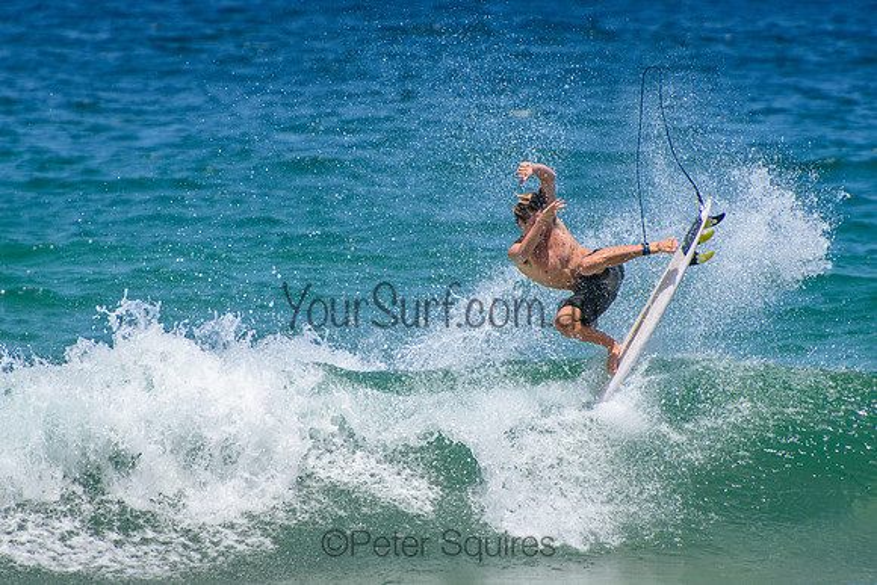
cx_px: 438
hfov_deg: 3.4
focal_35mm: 600
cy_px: 292
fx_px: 14619
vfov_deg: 2.3
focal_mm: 400
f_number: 5.6
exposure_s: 1/2000
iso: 320
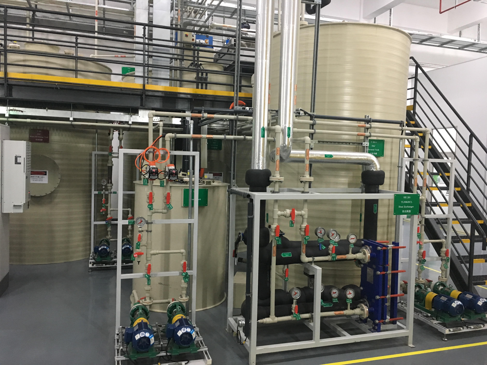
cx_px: 244
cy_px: 182
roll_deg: -1.5
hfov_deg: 61.7
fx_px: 408
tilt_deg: -3.8
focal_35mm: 29
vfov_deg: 48.2
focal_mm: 4.15
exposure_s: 1/33
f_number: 2.2
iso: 250
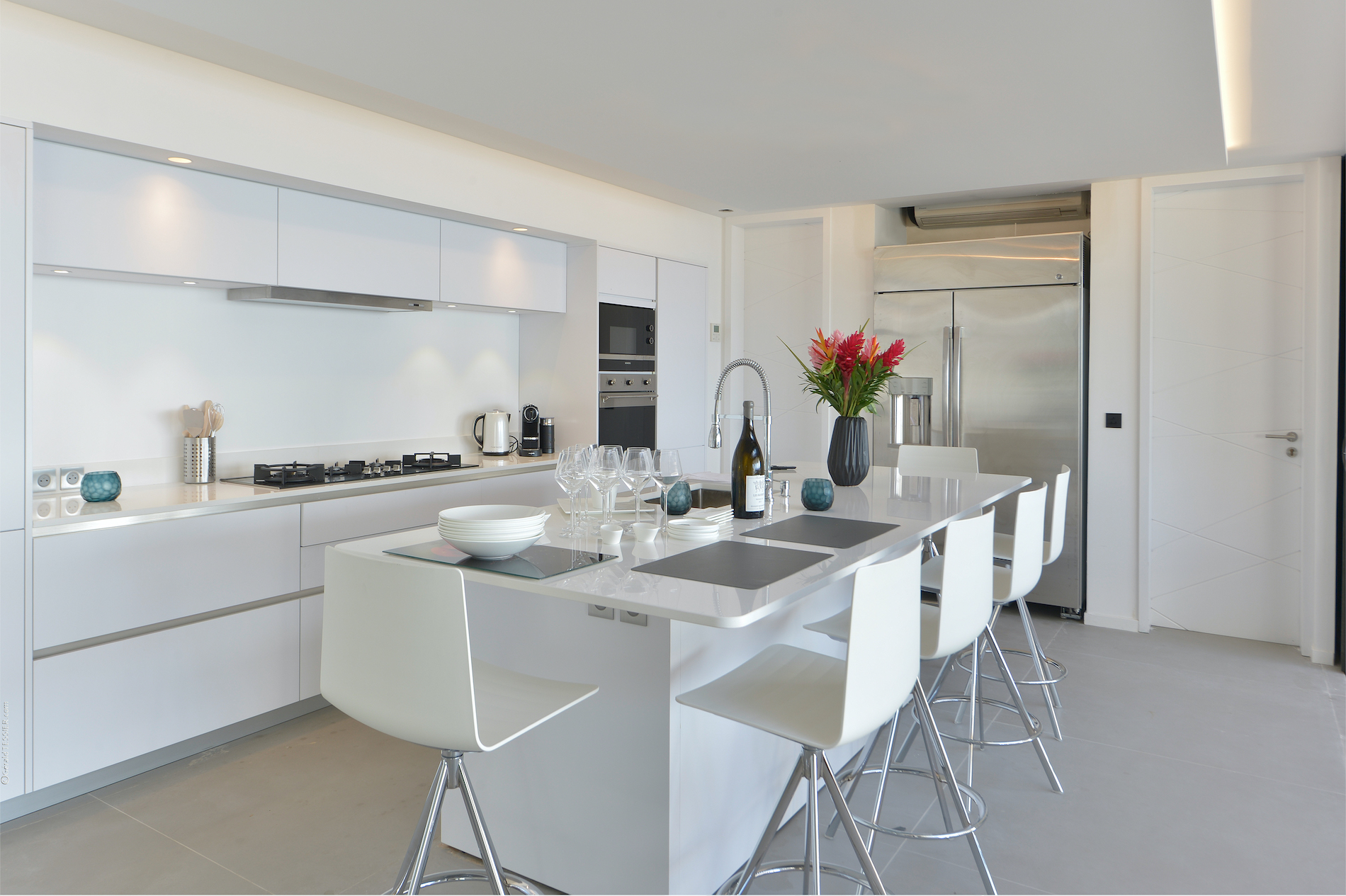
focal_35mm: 24
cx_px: 673
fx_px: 897
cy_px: 448
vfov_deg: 53.1
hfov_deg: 73.8
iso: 100
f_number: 7.1
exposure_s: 1/8
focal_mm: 24
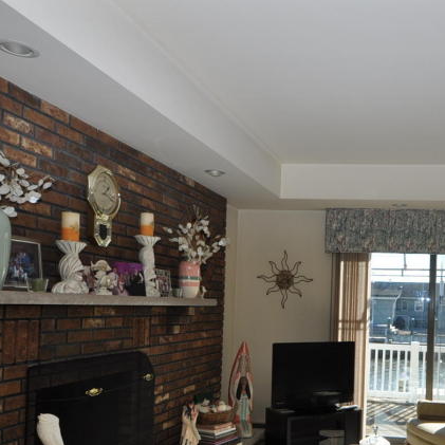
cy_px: 312
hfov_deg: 44.2
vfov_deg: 46.2
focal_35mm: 35
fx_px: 509
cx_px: 374
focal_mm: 10
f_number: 7.1
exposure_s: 1/200
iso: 200
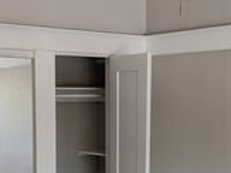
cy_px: 145
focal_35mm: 83
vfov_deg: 17.6
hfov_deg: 23.6
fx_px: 553
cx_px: 113
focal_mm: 4.38
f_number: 1.73
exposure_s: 1/90
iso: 110
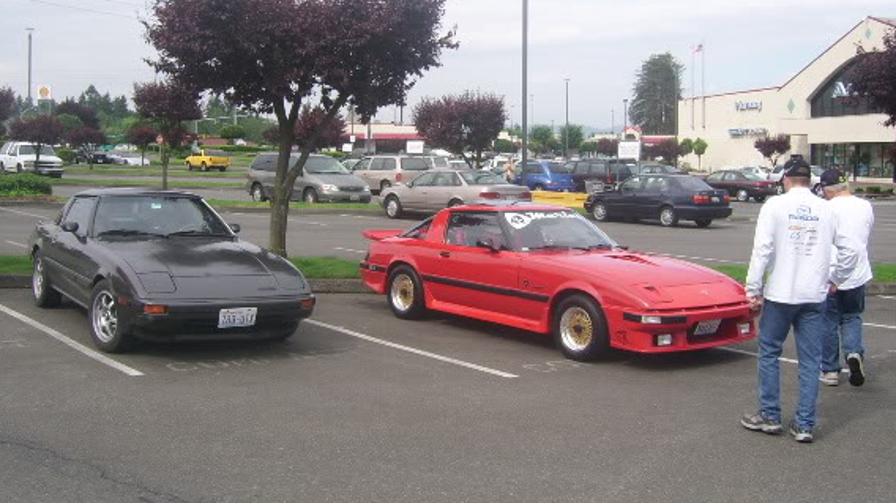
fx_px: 1021
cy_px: 183
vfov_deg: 27.6
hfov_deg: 47.4
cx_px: 446
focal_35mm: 43
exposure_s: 1/176
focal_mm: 5.95
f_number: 5.8
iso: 50
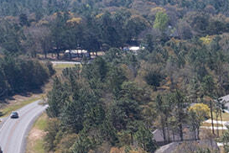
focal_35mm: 164
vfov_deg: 8.1
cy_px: 275
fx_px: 1043
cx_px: 545
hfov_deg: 10.7
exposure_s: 1/200
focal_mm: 10.26
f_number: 7.1
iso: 100
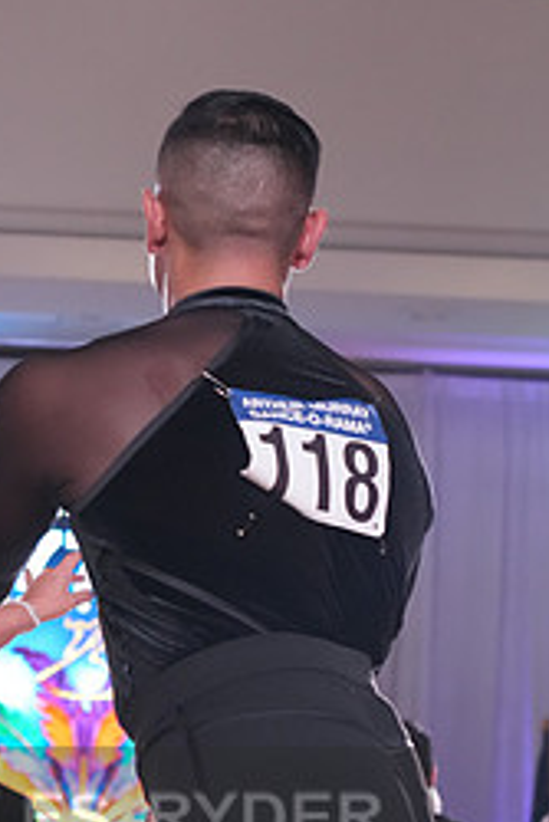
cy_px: 858
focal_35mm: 144
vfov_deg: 14.0
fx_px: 3289
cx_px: -18
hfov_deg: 9.5
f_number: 4
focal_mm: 62
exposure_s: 1/500
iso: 3200
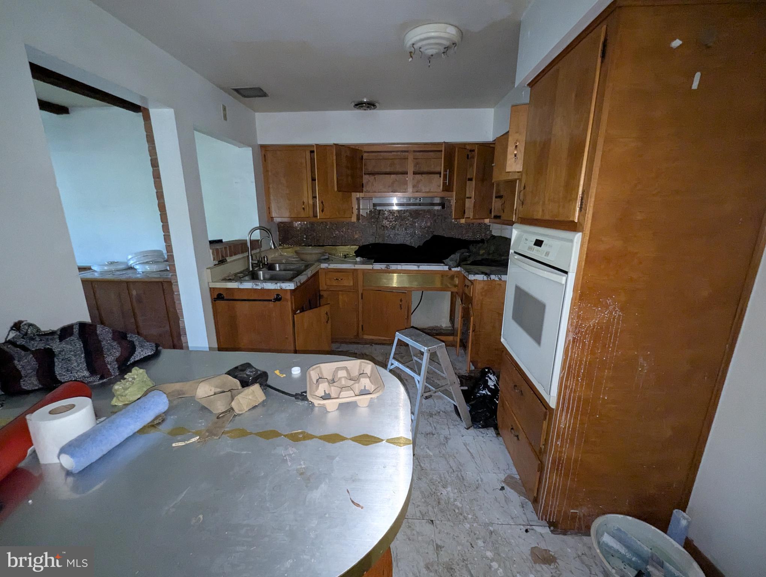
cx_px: 383
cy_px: 288
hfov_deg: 106.1
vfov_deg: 90.1
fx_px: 288
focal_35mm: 13
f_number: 2.2
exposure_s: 1/23.8
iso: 1409
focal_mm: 1.95
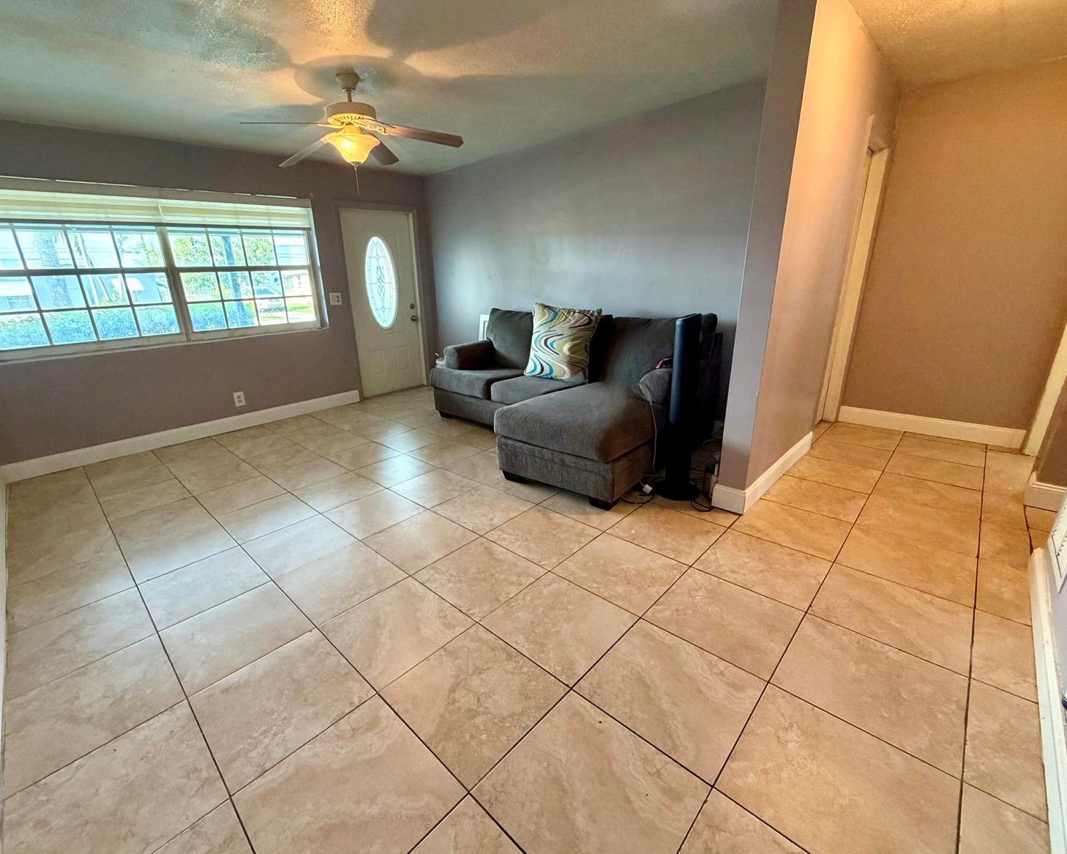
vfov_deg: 84.0
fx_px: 474
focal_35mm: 15
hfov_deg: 96.6
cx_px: 493
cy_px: 435
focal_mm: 2.22
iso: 400
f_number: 2.2
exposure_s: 1/60
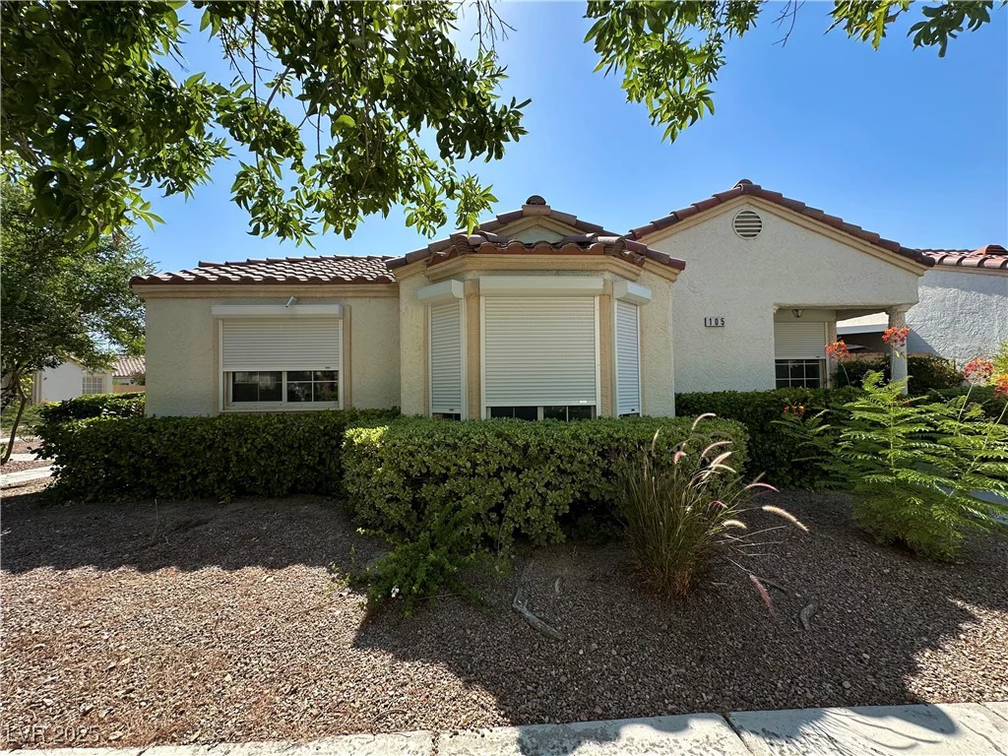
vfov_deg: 85.7
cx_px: 504
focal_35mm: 14
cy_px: 378
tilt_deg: +1.8
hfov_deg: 102.1
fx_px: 408
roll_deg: +0.0
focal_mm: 2.22
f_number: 2.2
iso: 50
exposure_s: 1/1221
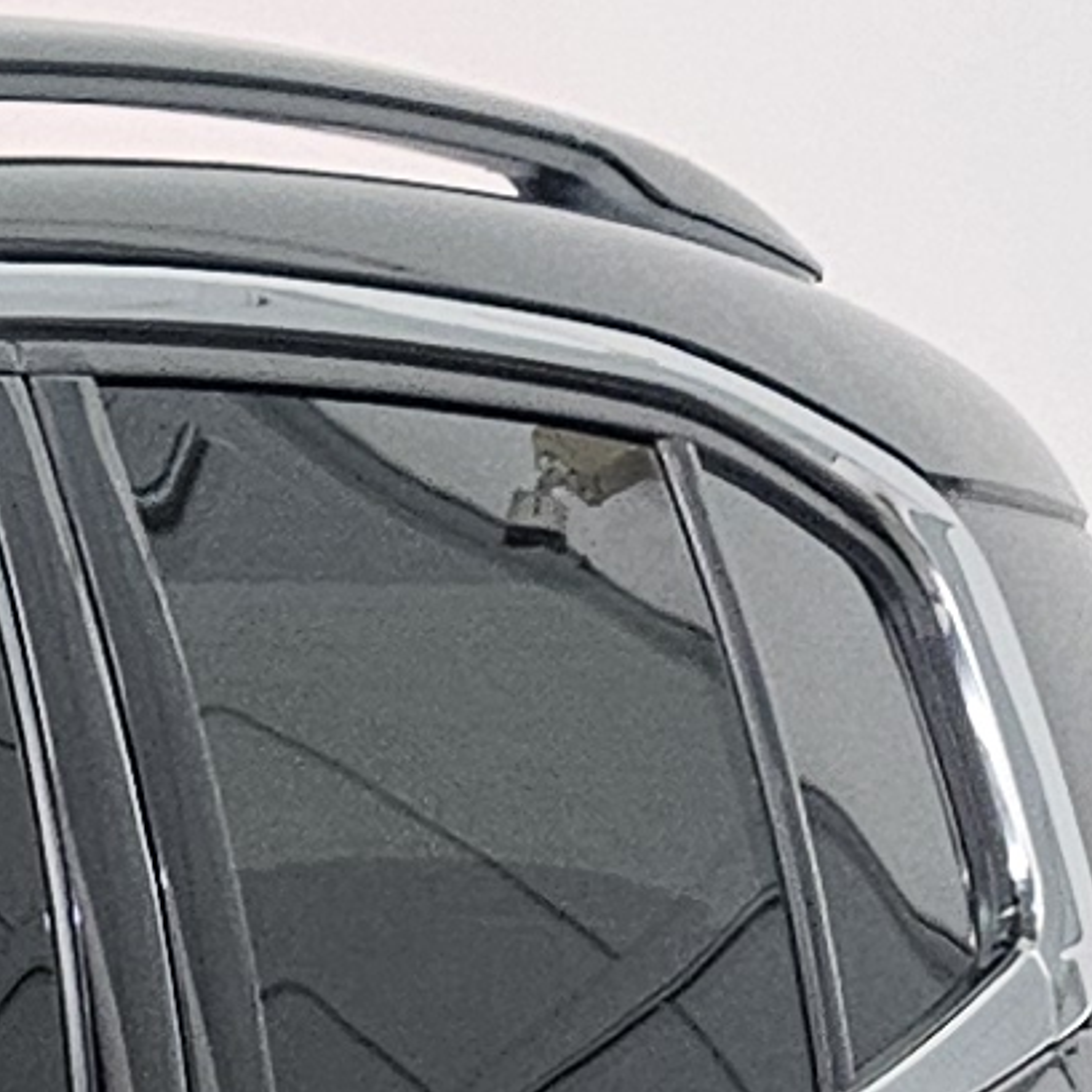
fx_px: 7102
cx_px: -2795
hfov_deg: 7.2
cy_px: 2758
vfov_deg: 8.0
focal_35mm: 199
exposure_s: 1/43.8
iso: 250
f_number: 1.8
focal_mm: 5.4
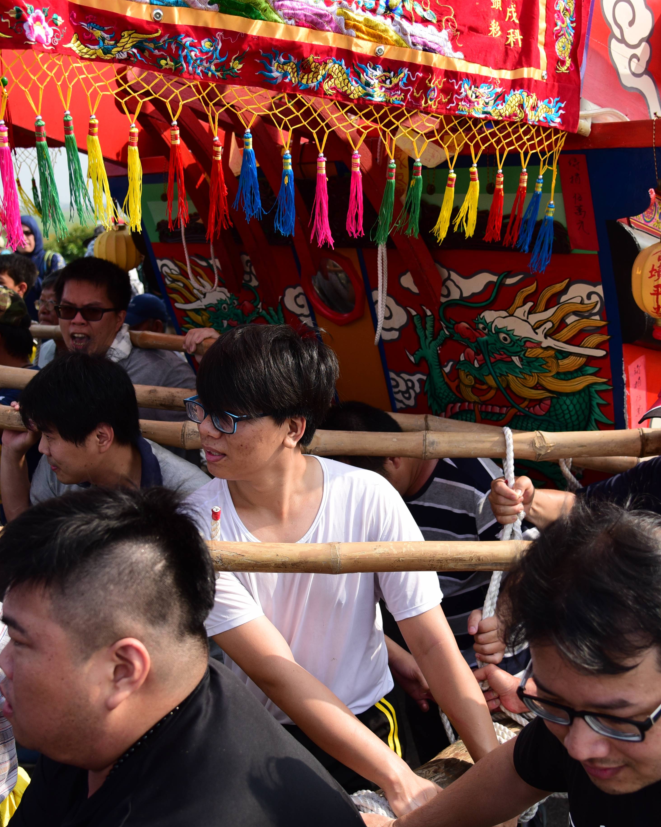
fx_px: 905
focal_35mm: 37
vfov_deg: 49.1
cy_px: 429
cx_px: 303
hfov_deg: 40.1
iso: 400
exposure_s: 1/2500
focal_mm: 24
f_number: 4
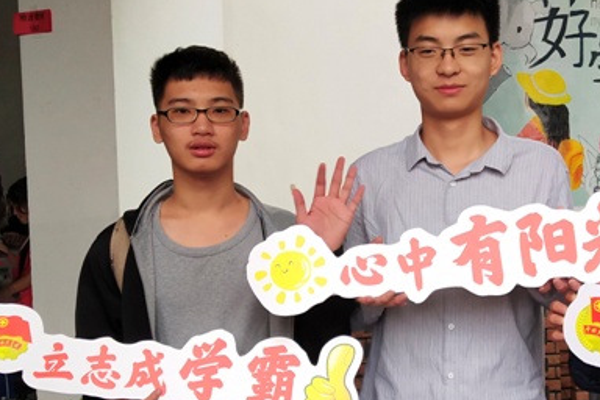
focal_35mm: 65
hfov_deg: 30.9
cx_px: 364
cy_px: 250
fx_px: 1083
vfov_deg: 20.9
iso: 145
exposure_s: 1/100
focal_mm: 3.95
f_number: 1.8
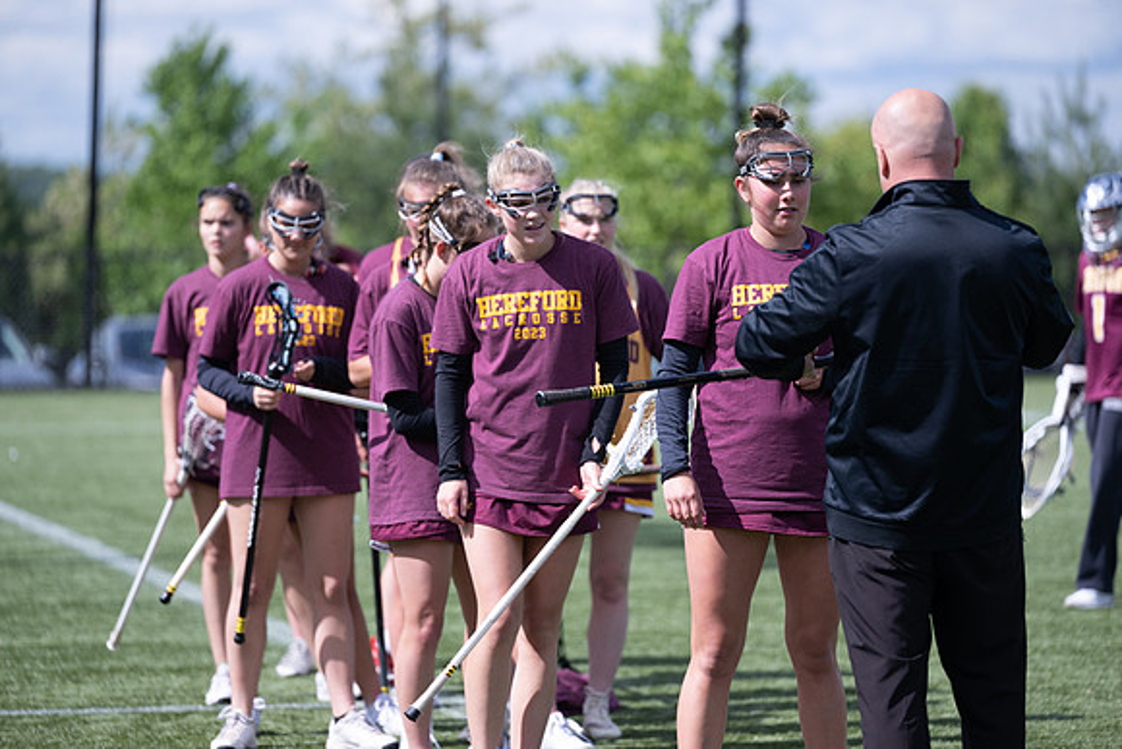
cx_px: 561
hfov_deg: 10.3
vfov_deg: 6.9
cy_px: 374
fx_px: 6234
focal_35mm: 200
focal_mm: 200
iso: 250
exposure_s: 1/2000
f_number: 3.5
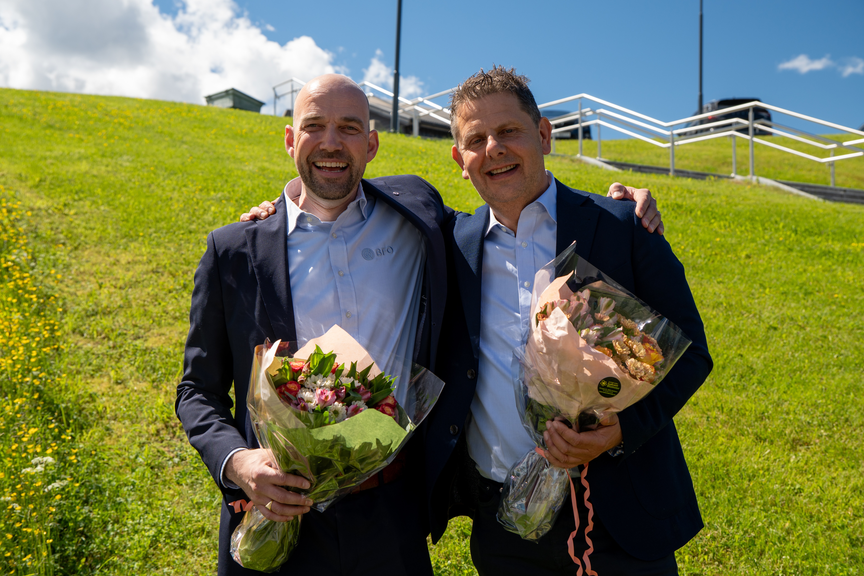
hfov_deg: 43.6
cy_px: 288
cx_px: 432
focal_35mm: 45
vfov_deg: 29.9
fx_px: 1080
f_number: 4
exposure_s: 1/250
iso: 100
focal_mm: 30
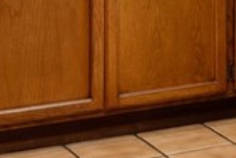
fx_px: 1266
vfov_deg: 6.8
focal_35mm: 193
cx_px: 463
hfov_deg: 9.9
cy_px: -217
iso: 400
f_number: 16
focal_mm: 33
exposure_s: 1/60
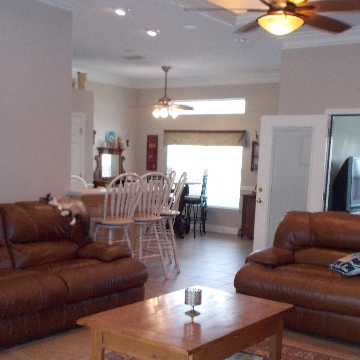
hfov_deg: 36.8
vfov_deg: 36.5
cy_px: 233
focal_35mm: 46
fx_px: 541
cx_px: 176
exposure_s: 1/25
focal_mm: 4.1
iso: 250
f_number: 3.3
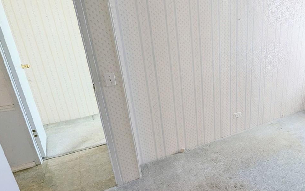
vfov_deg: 53.0
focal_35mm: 23
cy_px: 100
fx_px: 191
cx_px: 246
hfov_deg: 69.3
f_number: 2.2
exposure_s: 1/47
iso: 54
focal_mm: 1.95
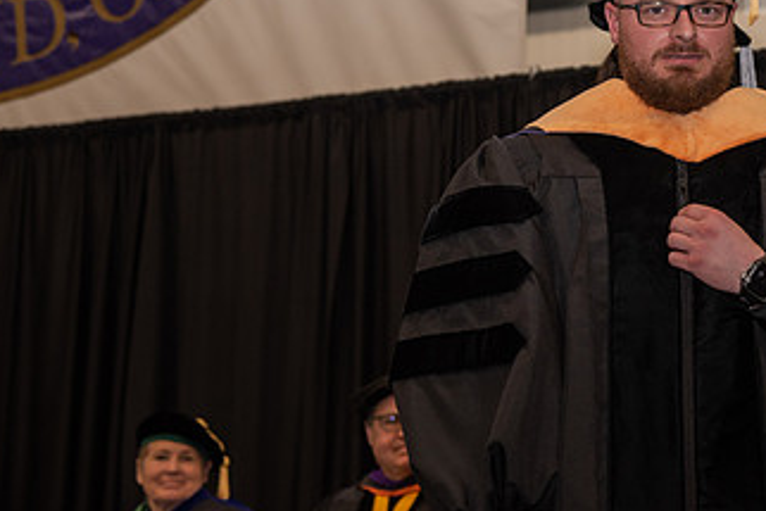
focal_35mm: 117
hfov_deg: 17.3
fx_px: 2490
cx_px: 673
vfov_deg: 11.7
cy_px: 103
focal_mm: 65
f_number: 5
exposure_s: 1/125
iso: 800
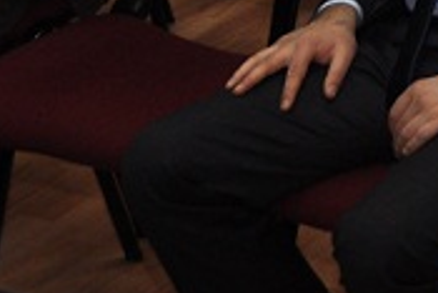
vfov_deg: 7.0
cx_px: 802
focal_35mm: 185
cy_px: -412
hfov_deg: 10.4
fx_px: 2253
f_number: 5
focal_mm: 24
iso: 400
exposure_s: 1/60
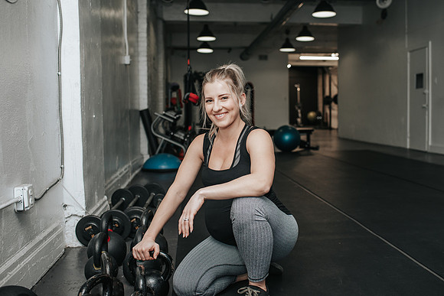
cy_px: 135
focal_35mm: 38
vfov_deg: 34.9
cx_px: 242
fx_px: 470
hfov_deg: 50.5
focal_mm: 35
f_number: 3.2
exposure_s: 1/200
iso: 800
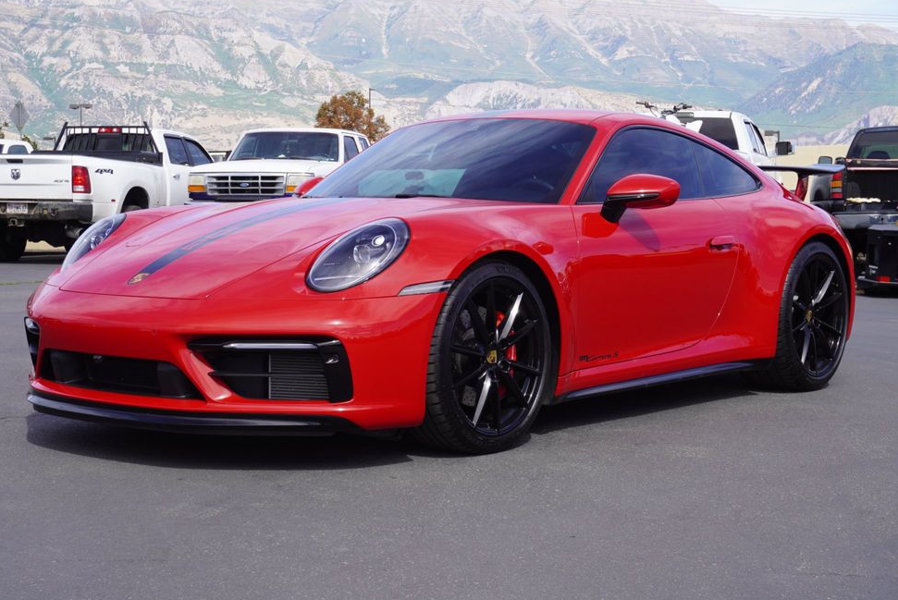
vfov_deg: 23.2
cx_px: 443
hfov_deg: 34.2
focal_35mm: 59
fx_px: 1461
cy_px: 308
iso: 100
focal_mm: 37
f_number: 10
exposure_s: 1/100
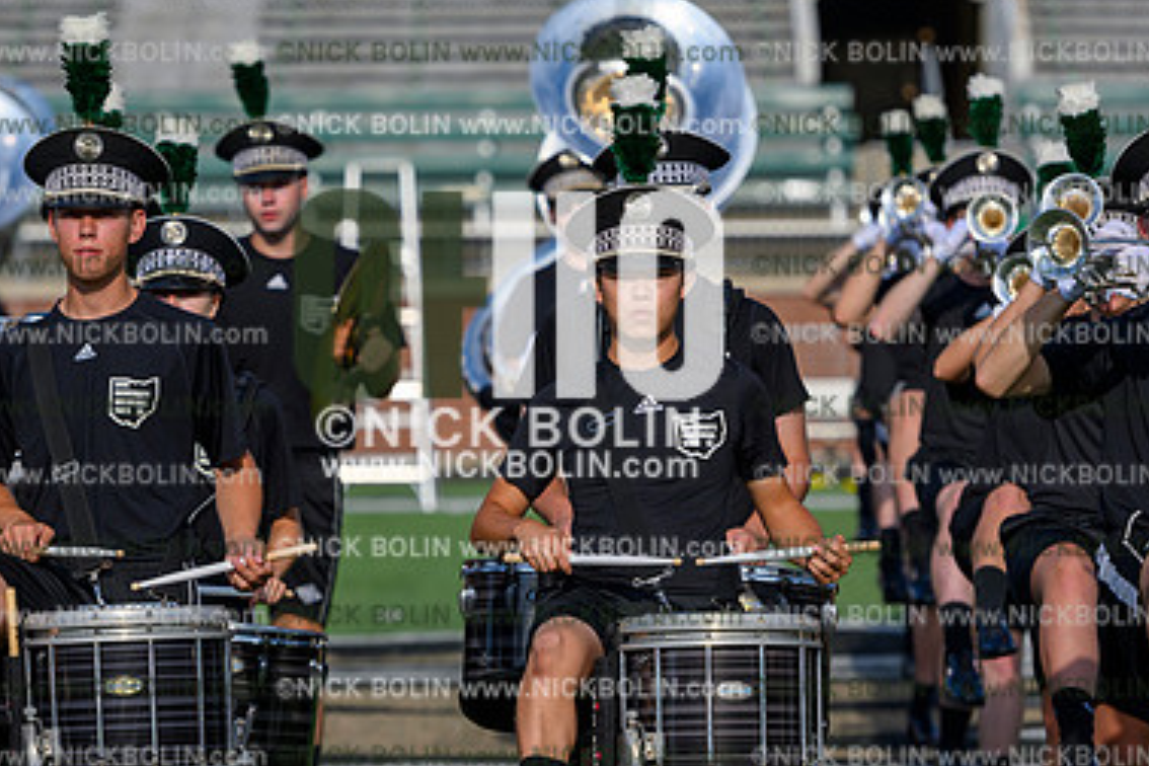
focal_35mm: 261
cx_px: 508
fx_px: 8330
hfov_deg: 7.9
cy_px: 336
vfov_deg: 5.3
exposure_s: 1/2500
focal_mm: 170
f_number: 4
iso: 100
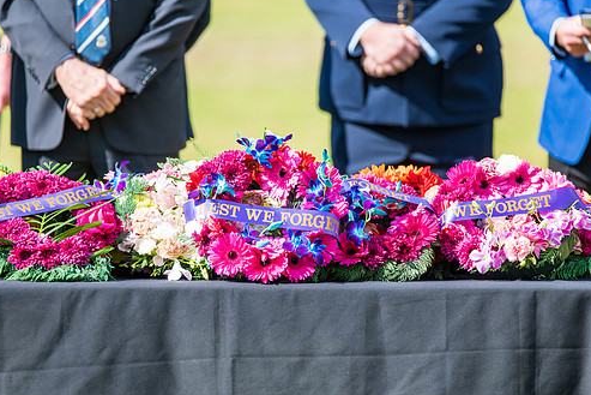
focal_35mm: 541
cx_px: 275
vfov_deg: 2.5
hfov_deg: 3.8
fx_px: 8883
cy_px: 216
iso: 800
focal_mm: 460
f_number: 8
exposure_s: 1/1600
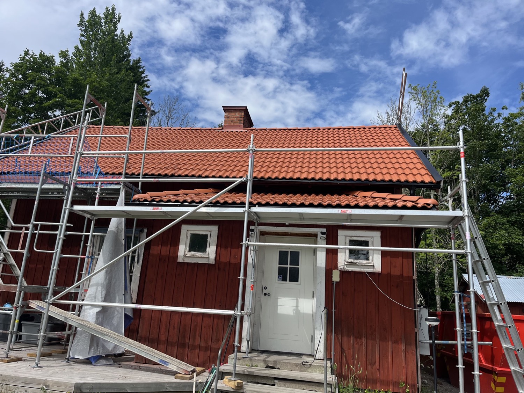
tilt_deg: +15.1
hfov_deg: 67.3
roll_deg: -3.0
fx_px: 394
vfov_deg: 53.1
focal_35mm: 26
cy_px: 196
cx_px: 262
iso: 50
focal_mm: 5.1
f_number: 1.6
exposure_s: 1/3049
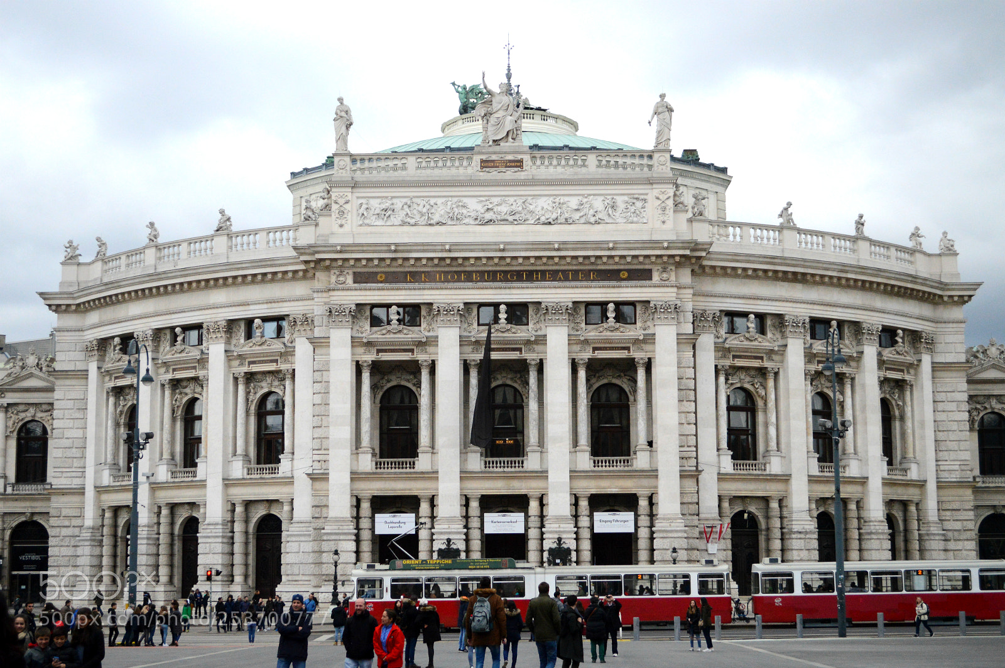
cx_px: 502
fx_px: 1590
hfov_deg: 35.1
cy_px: 334
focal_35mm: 57
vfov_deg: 23.7
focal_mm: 38
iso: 1600
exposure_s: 1/2000
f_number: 5
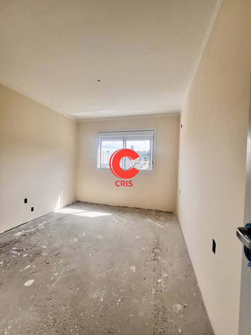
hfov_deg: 89.9
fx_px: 126
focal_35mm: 13
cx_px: 126
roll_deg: -1.4
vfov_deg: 106.2
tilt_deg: -1.9
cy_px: 168
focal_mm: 1.57
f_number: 1.8
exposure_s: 1/392
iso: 32
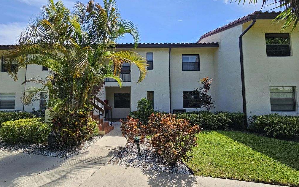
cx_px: 150
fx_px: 114
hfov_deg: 105.3
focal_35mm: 14
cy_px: 92
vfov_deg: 78.6
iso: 50
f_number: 2.2
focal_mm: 2.2
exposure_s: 1/820
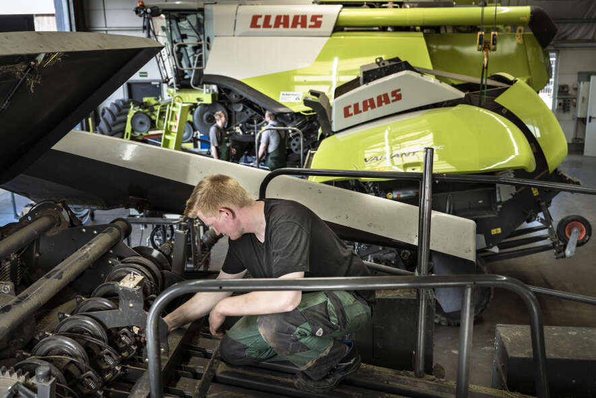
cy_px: 199
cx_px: 298
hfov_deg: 53.1
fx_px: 596
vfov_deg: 36.9
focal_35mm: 36
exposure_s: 1/160
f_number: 3.5
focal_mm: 36
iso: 250
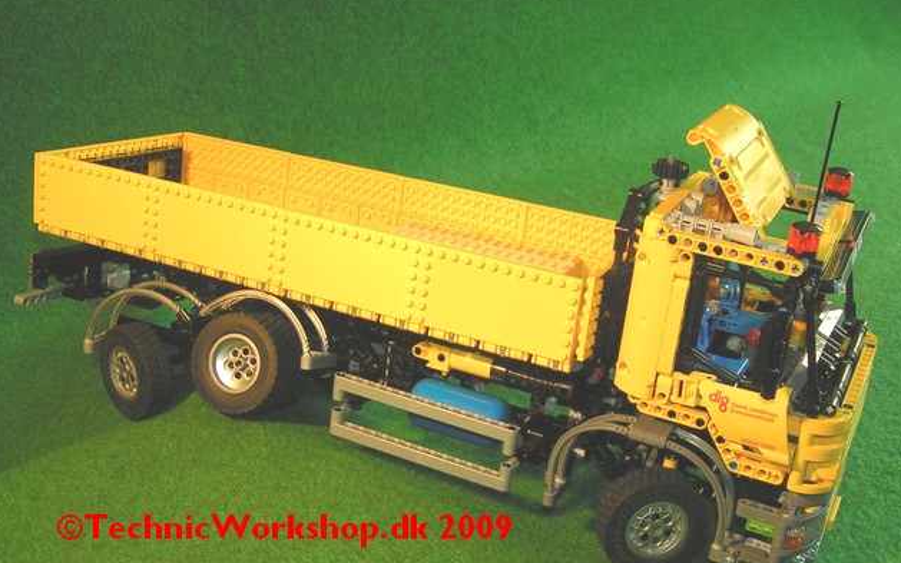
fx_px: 1007
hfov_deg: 48.2
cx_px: 451
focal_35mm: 41
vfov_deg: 31.2
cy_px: 334
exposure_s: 1/50
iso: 50
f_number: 2.8
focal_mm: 5.8
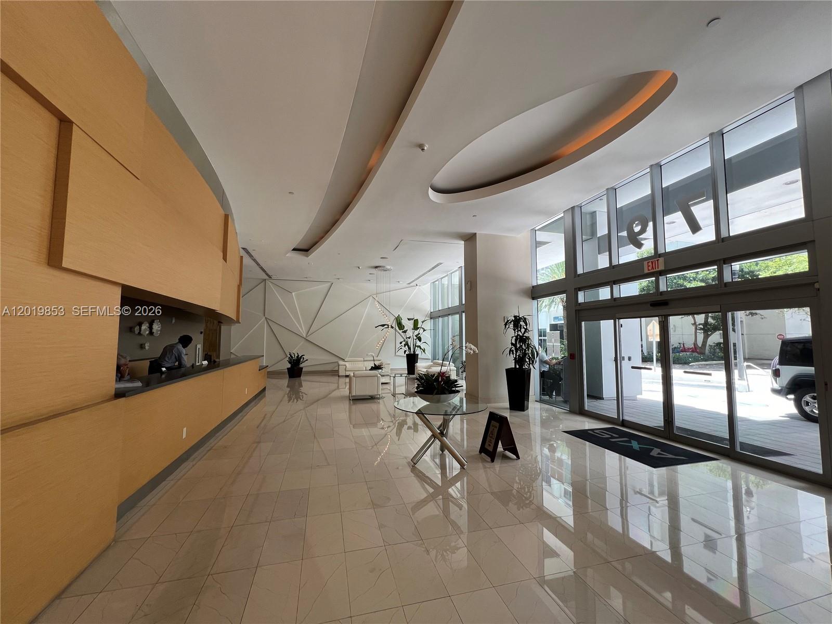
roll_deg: +0.3
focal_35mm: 13
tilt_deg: +4.3
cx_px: 416
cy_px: 312
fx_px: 312
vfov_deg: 89.9
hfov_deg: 106.2
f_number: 1.8
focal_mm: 1.57
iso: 50
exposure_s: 1/120
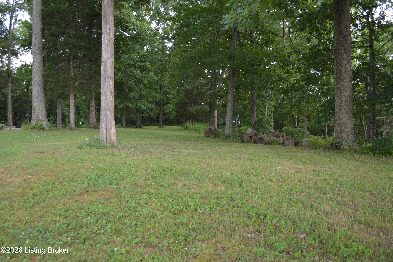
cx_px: 196
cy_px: 131
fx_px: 360
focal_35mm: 33
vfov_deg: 40.0
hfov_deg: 57.2
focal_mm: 22
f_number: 4
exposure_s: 1/60
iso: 400
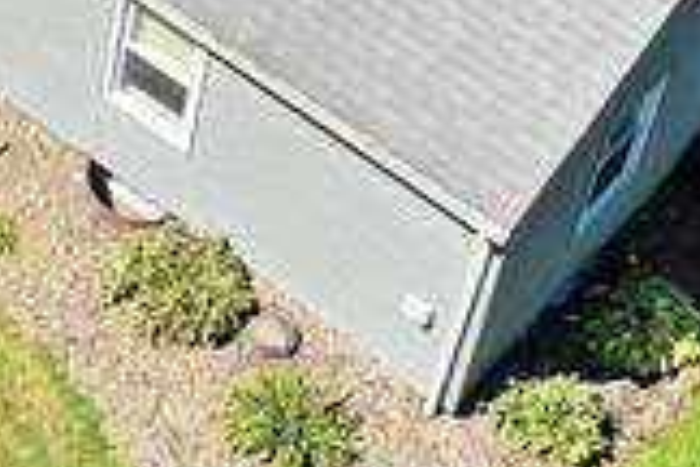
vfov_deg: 7.2
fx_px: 3655
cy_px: -112
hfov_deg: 10.5
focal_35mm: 188
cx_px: -441
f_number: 5.6
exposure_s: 1/400
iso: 100
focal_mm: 10.26
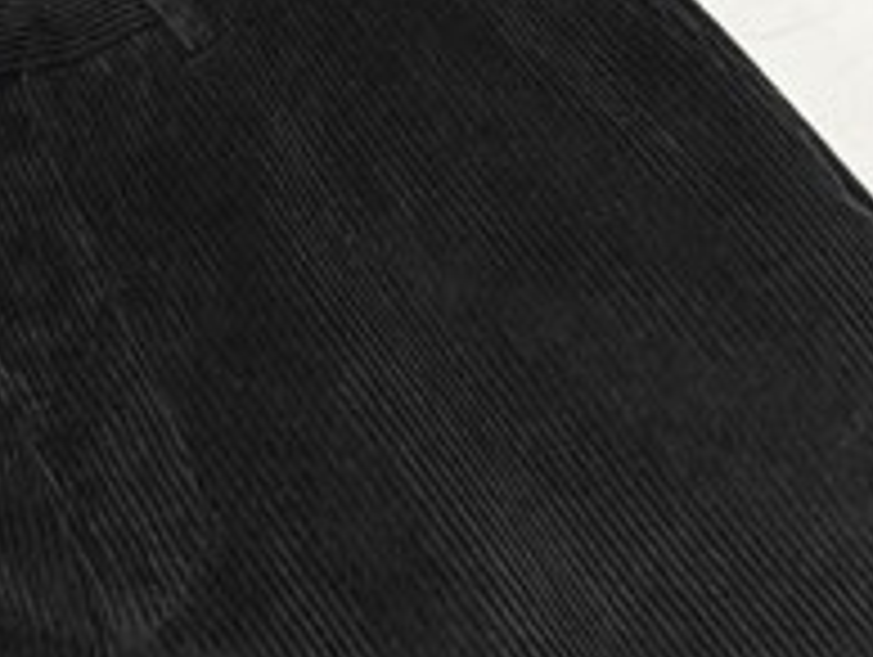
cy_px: -238
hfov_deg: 24.6
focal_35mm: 79
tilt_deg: -48.1
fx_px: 1995
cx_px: 297
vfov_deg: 17.4
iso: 640
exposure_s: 1/60
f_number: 1.78
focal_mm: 6.76
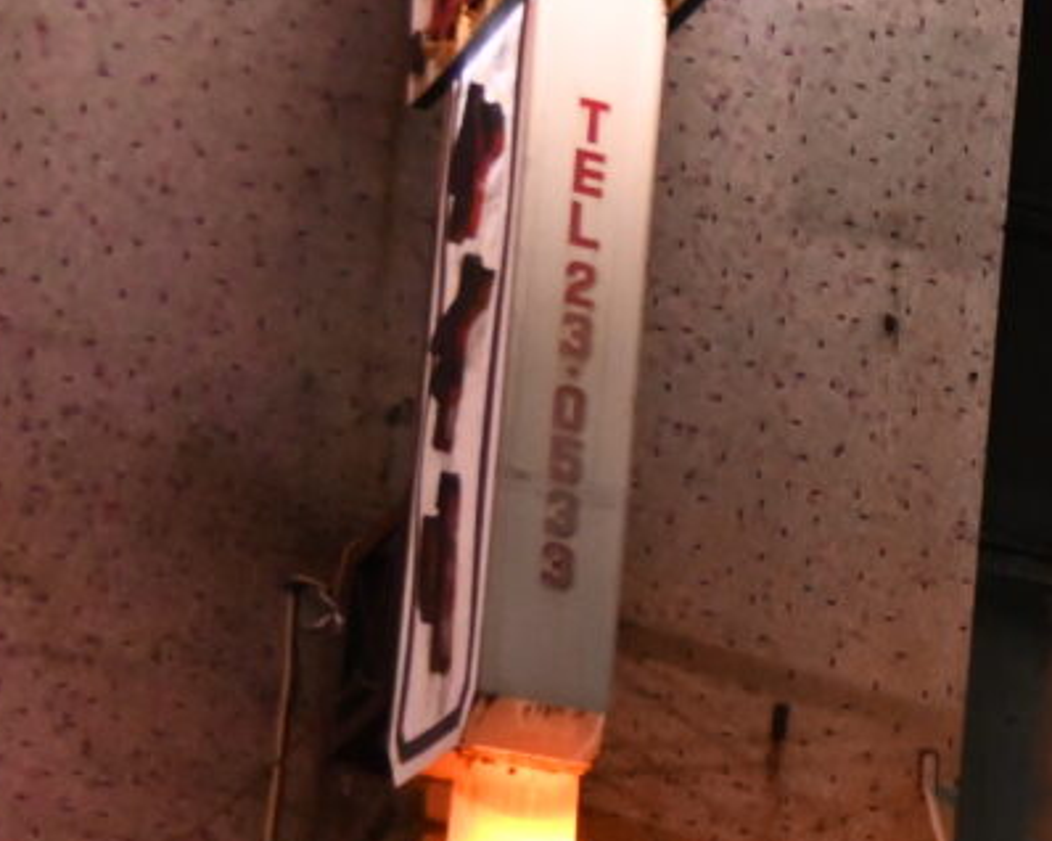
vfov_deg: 10.2
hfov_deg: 11.2
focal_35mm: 147
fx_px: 4583
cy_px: 1243
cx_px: 2456
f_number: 4.8
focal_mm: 32.5
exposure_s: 1/30
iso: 4500
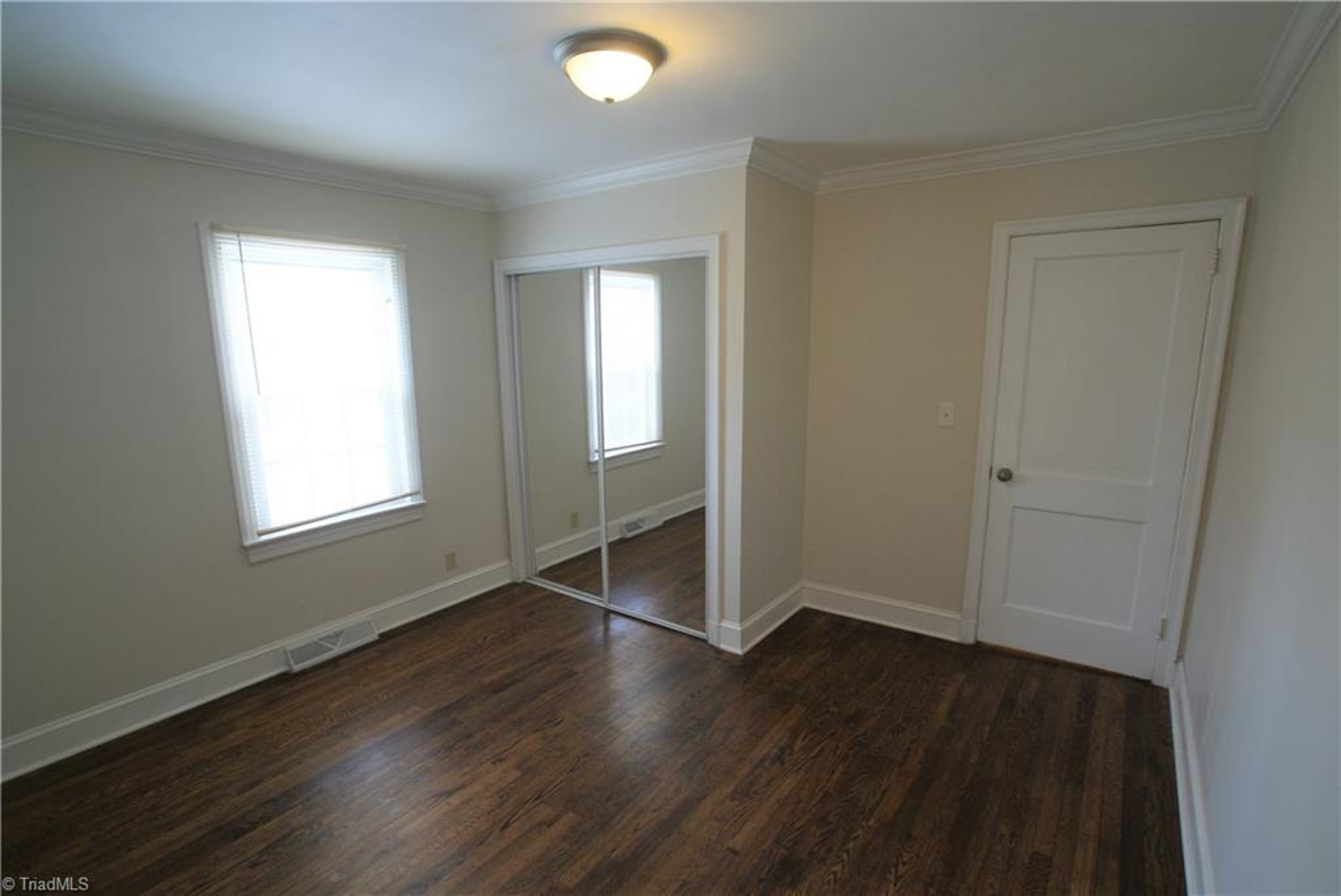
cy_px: 448
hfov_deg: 94.9
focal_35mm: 16
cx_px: 670
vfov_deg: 72.1
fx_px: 615
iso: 400
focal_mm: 11
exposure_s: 1/30
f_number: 4.5
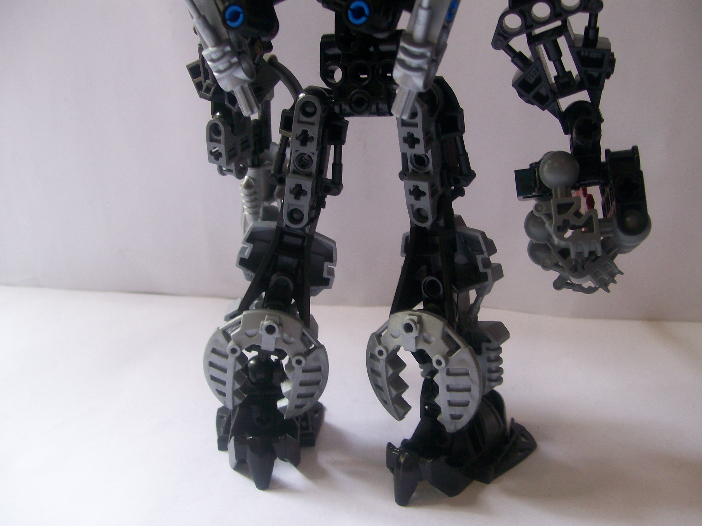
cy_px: 263
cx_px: 351
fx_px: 730
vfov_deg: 39.7
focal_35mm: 36
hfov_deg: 51.4
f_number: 2.7
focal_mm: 6
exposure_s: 1/63
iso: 80
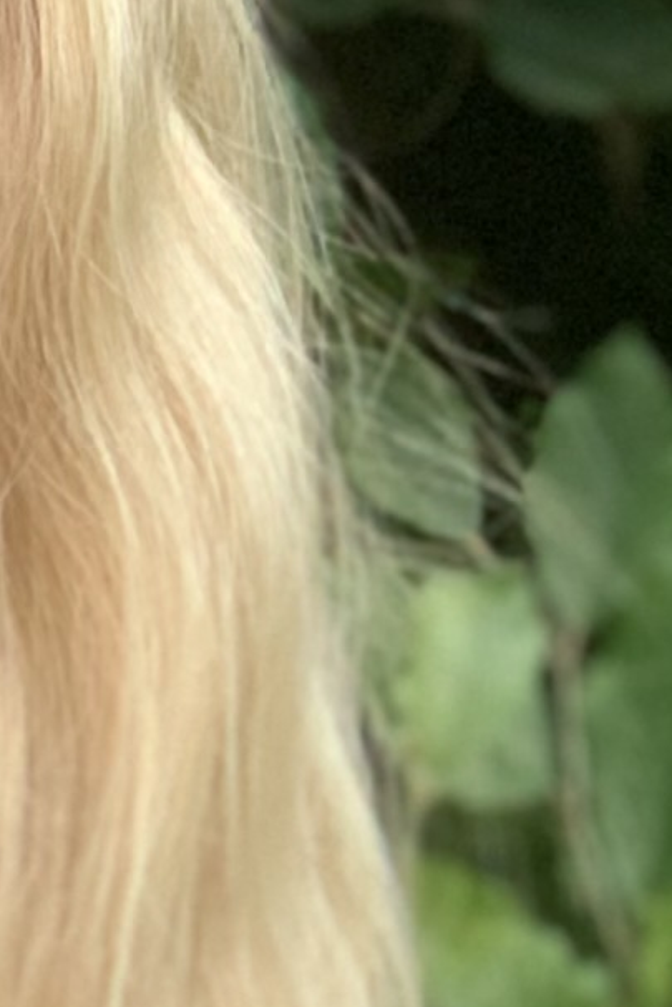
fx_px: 10045
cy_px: 1244
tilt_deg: -10.1
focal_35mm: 359
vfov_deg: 5.7
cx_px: -677
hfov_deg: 3.8
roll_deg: +0.3
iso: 125
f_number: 2.4
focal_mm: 6
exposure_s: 1/79
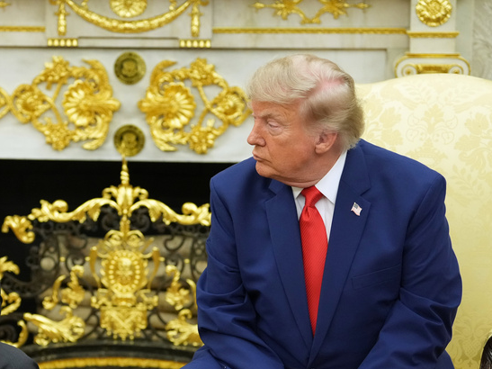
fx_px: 1790
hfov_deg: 15.5
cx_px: 83
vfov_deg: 11.7
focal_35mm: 126
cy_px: 285
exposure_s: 1/500
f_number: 2.8
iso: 3200
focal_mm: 70
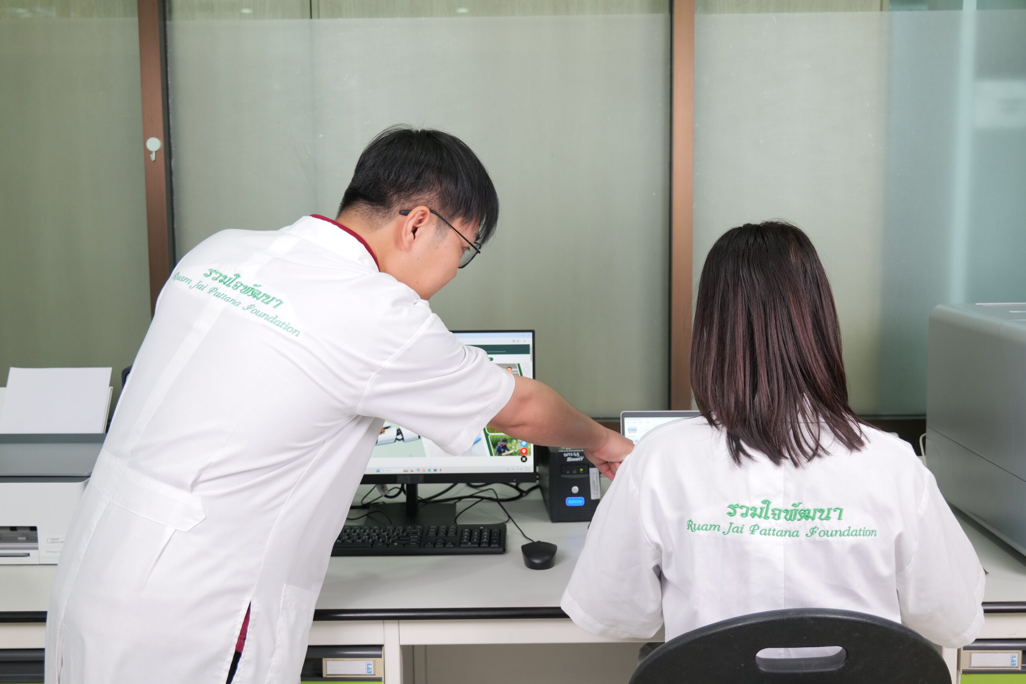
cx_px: 513
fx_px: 1197
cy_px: 342
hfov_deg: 46.4
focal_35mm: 42
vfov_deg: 31.9
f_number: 4.9
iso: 1000
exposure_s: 1/60
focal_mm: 42
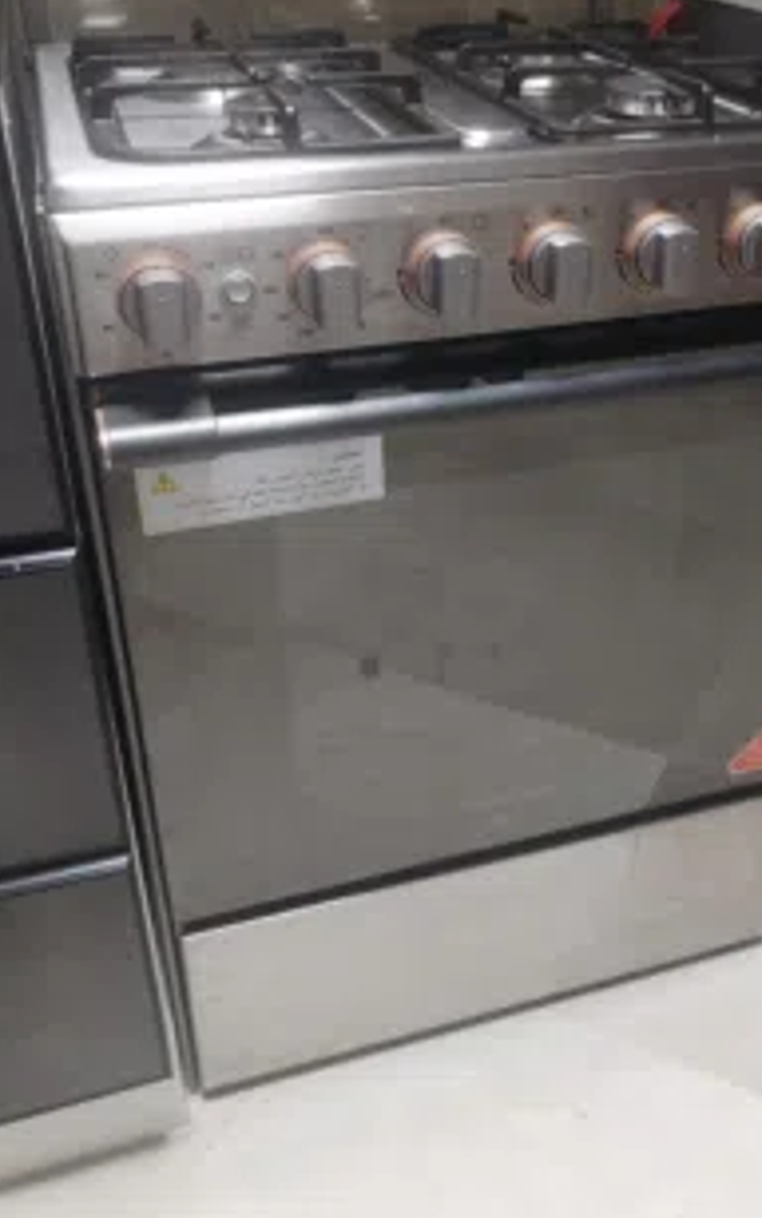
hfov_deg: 31.8
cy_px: 516
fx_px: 1328
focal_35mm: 40
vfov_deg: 49.1
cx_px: 500
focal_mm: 4.75
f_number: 1.8
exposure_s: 1/30
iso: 425
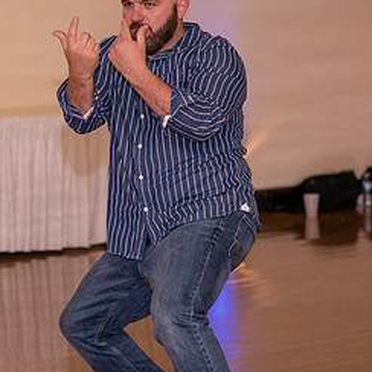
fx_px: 2468
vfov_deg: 8.6
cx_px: 191
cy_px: 137
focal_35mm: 203
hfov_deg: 8.6
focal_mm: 85
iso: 640
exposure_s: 1/125
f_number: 2.8
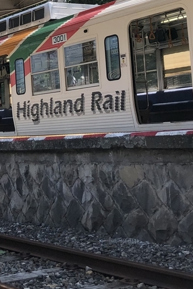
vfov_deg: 26.7
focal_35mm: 75
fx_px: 603
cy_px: 78
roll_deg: +3.3
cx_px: -34
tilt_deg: +6.7
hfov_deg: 17.4
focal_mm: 3.99
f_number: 1.8
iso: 20
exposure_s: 1/1091
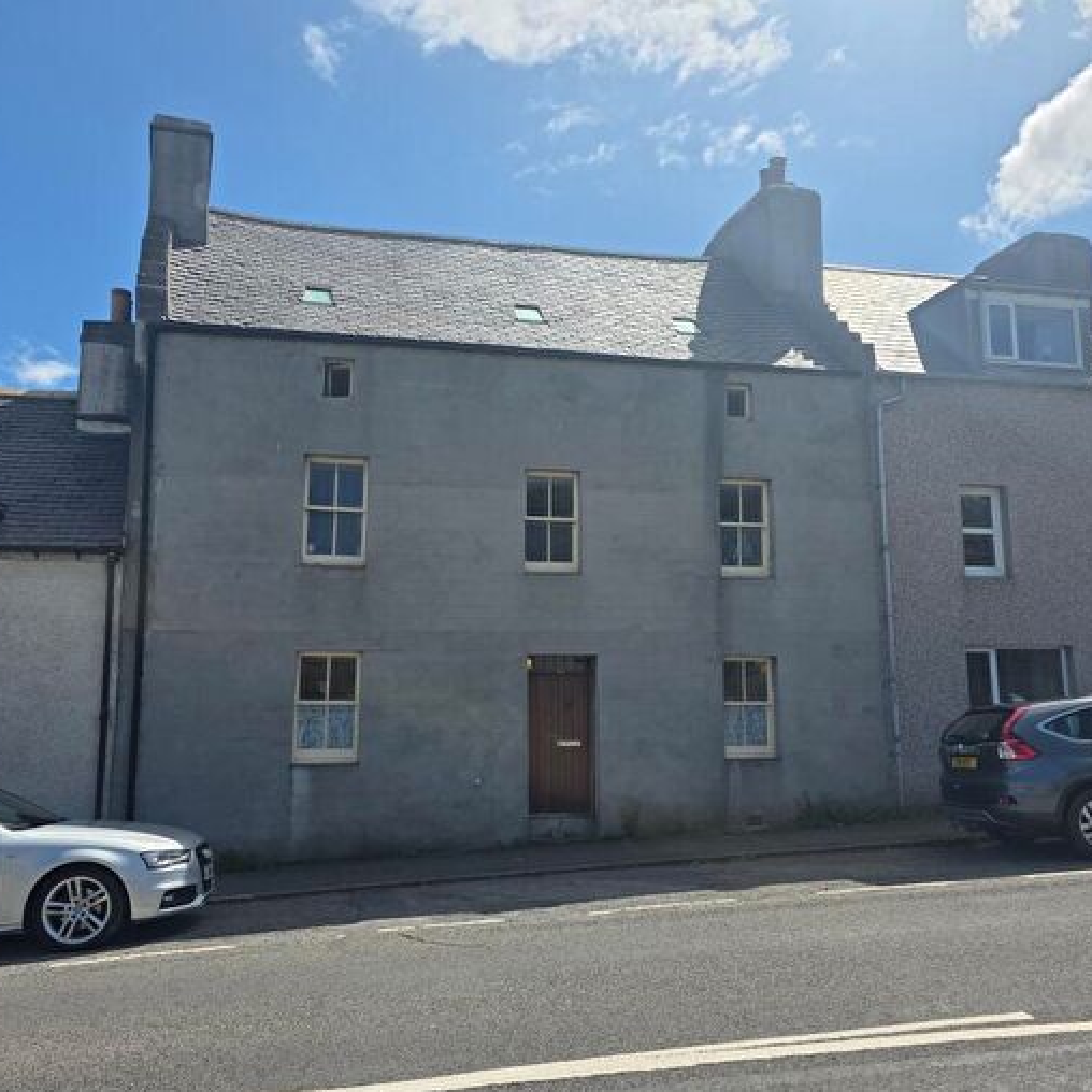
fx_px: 999
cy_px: 562
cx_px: 548
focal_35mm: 28
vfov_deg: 57.3
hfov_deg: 57.3
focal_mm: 6.3
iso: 64
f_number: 1.7
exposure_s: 1/7944
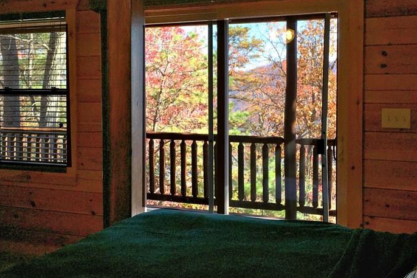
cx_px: 207
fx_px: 521
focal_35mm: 45
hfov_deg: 43.6
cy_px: 120
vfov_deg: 29.8
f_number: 2.2
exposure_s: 1/264
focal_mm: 4.15
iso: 32
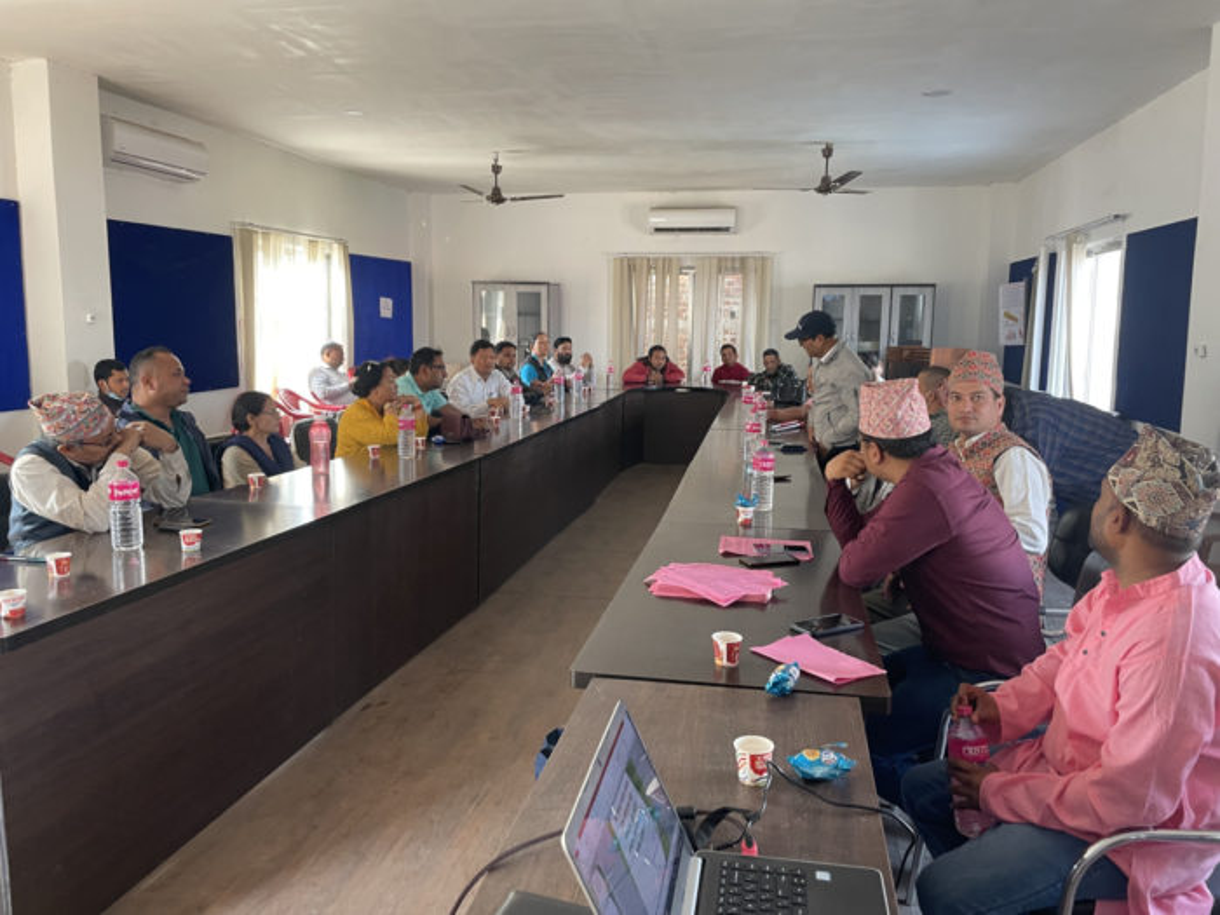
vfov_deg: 53.1
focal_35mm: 26
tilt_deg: -8.7
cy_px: 458
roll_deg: -1.8
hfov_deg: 67.3
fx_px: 916
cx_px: 610
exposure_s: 1/60
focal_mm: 4.2
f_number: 1.6
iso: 125
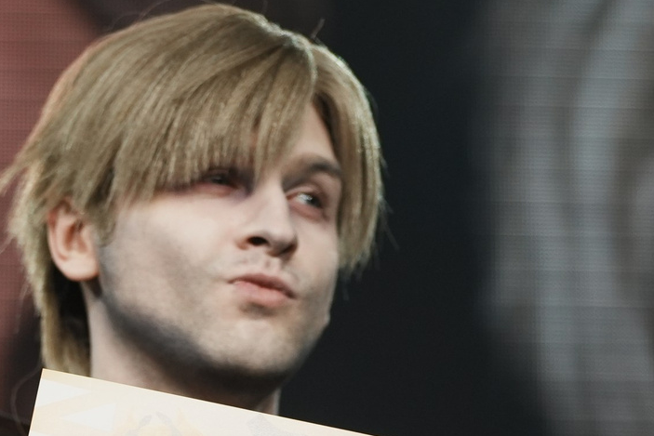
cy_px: 728
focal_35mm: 324
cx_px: -132
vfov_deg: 4.2
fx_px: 5887
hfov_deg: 6.3
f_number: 2.8
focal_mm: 89
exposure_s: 1/1000
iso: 400
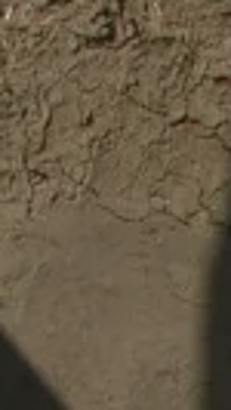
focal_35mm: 283
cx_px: 1038
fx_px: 3076
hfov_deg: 3.9
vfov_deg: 6.9
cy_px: 1196
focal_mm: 20
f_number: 11
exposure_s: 1/250
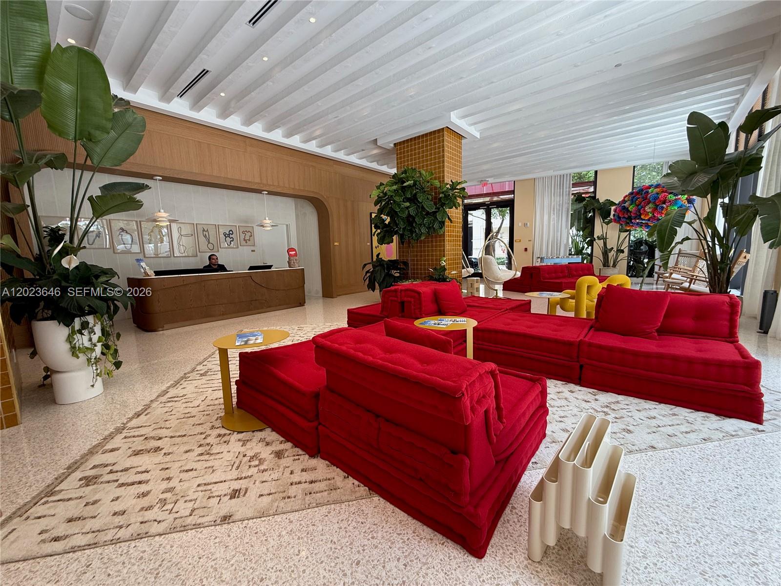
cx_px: 390
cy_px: 293
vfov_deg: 85.7
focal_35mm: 14
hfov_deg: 102.1
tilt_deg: -6.5
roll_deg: +1.6
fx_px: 316
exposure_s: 1/99
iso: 80
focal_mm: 2.22
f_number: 2.2
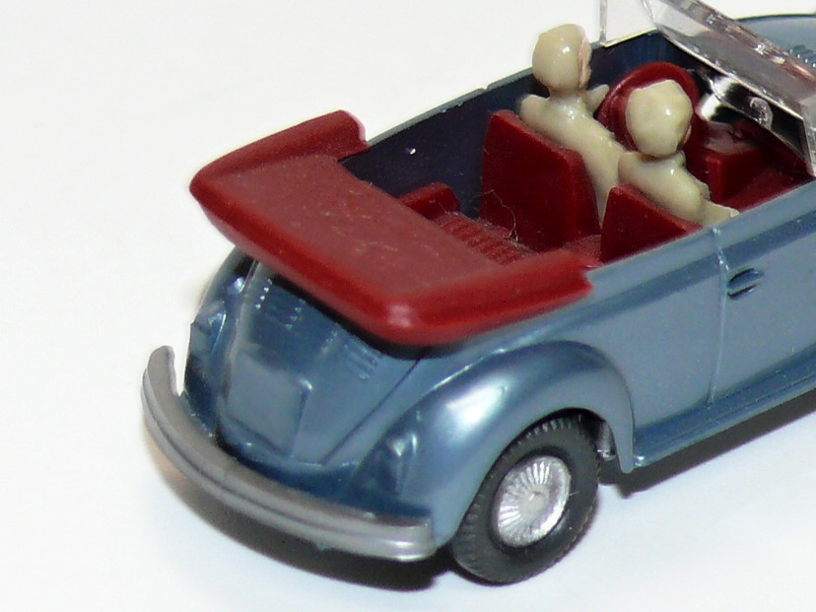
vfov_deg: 5.3
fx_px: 6648
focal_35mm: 282
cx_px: 615
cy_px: 176
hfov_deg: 7.0
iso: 100
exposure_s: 1/30
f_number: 4
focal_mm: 17.3
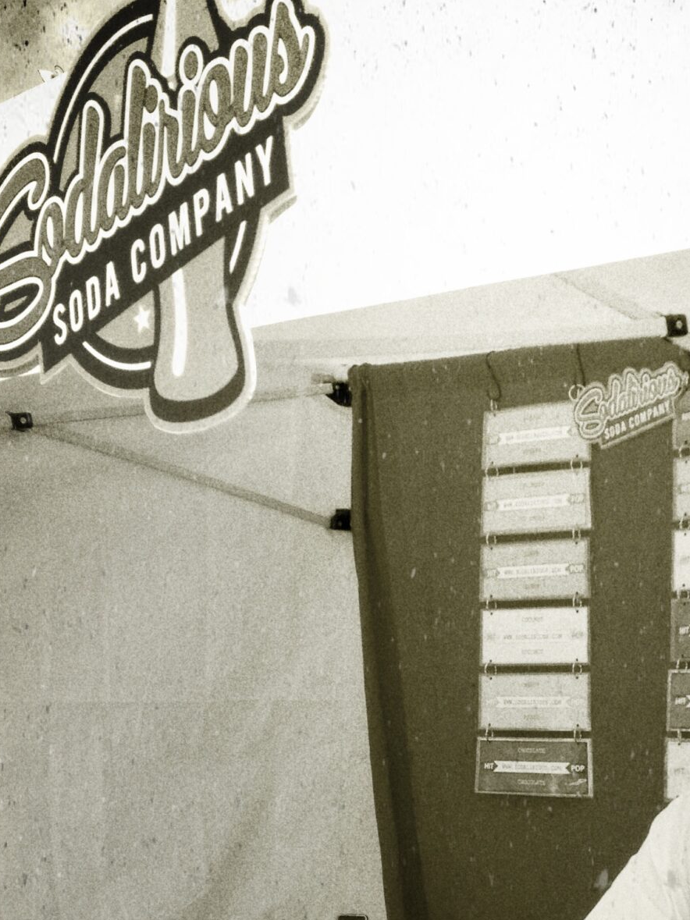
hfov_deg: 19.0
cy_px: 873
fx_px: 2020
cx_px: 628
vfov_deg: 24.7
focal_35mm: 76
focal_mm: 4.28
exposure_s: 1/1493
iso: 50
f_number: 2.4
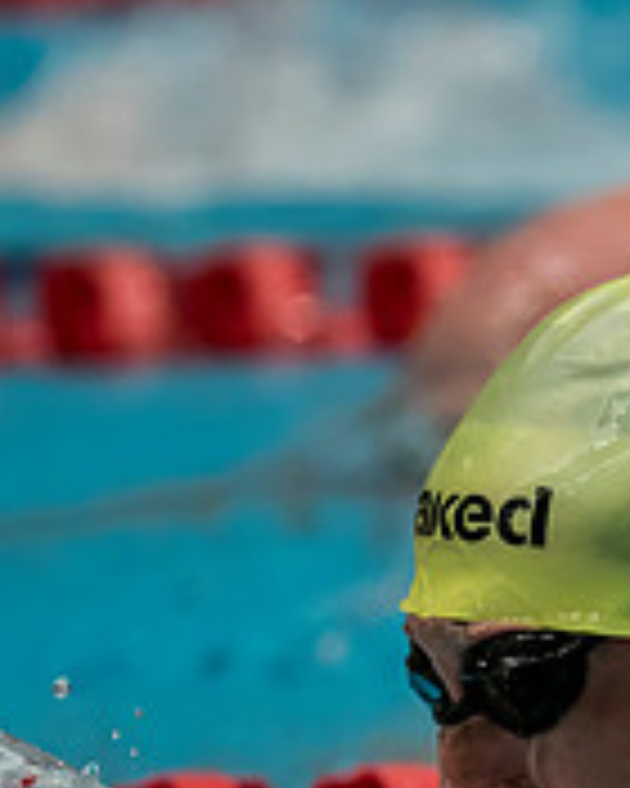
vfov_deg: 1.5
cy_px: 925
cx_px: 850
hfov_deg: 1.2
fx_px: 30229
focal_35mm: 1297
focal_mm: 200
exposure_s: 1/1000
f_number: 2.8
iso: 1600
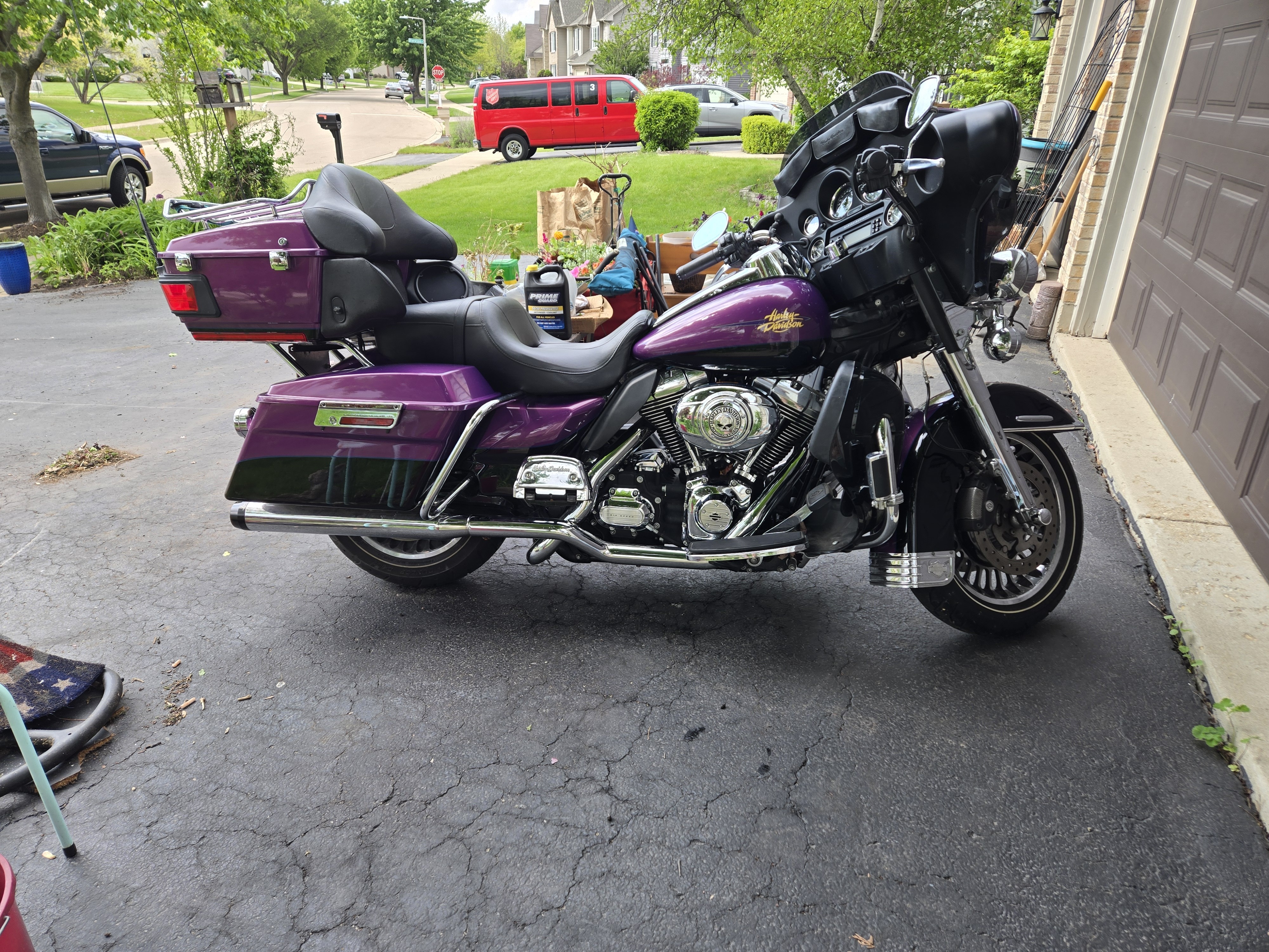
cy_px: 476
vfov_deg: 58.9
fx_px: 843
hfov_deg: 73.9
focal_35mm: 23
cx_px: 634
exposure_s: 1/267
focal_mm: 5.4
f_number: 1.8
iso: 25
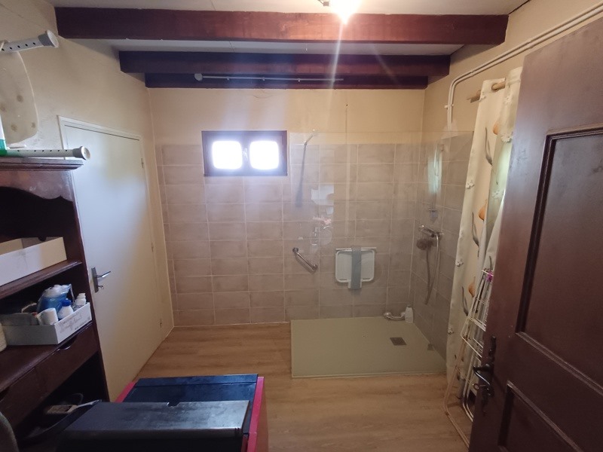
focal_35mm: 16
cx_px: 302
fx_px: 279
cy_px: 226
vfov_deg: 78.1
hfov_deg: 94.5
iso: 400
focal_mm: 1.64
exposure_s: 1/25
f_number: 2.2
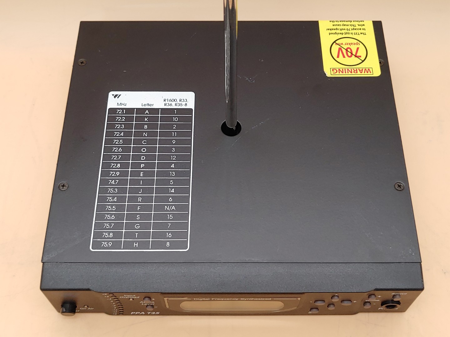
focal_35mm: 44
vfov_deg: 32.9
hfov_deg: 42.9
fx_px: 572
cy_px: 168
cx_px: 225
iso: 50
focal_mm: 4.36
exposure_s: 1/82
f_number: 1.8
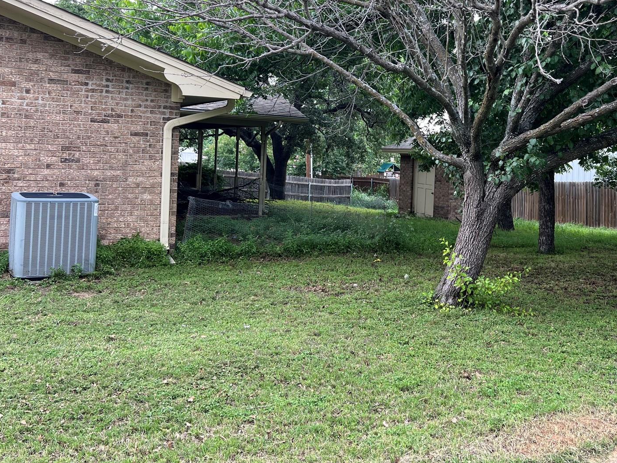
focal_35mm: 38
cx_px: 392
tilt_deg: -0.6
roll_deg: -1.6
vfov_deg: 37.4
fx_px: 677
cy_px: 161
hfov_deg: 48.4
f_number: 1.5
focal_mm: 5.7
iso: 40
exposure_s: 1/121
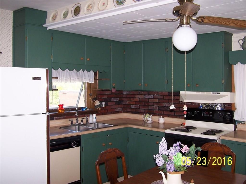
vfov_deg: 37.7
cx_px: 123
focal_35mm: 38
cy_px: 92
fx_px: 270
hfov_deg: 49.0
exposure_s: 1/60
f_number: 2.8
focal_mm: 6.3
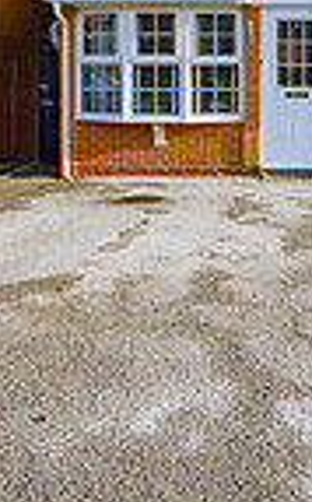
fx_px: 791
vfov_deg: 33.7
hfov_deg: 21.8
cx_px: 284
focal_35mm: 58
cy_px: 72
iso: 100
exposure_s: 1/200
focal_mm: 14
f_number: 8
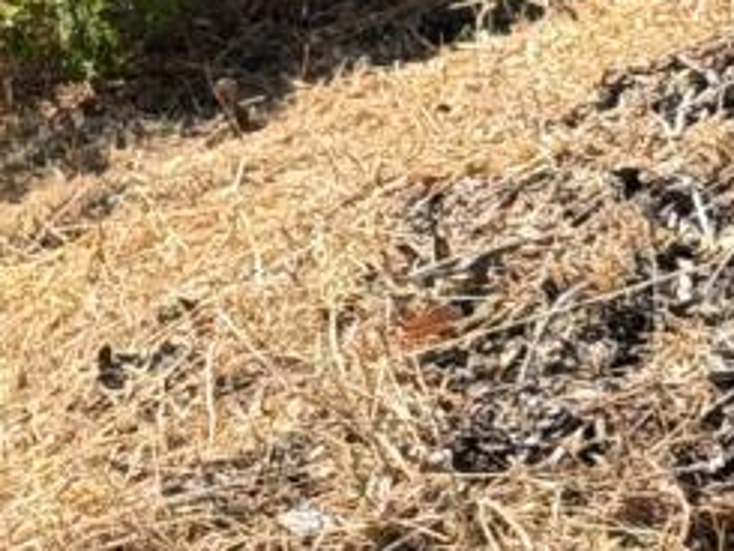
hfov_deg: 6.4
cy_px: 208
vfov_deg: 5.1
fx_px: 6237
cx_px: -1132
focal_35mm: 294
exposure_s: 1/2976
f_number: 1.78
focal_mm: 6.76
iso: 64
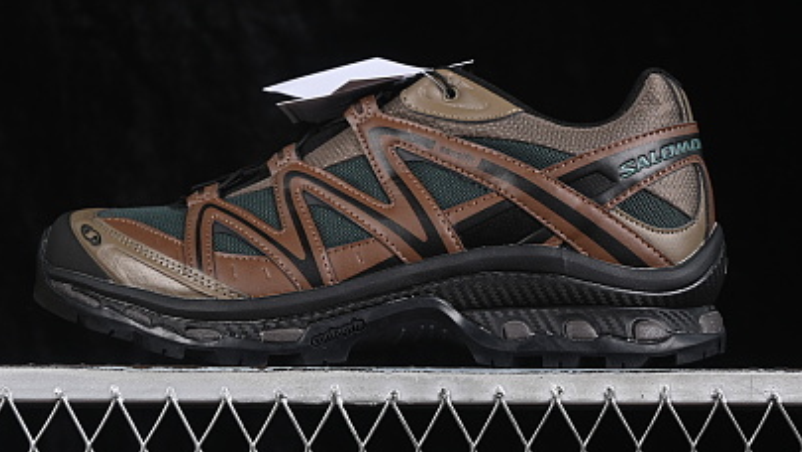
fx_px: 2063
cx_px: 388
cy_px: 162
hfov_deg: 22.0
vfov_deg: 12.5
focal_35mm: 97
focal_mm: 50
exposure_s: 1/60
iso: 160
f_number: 6.3
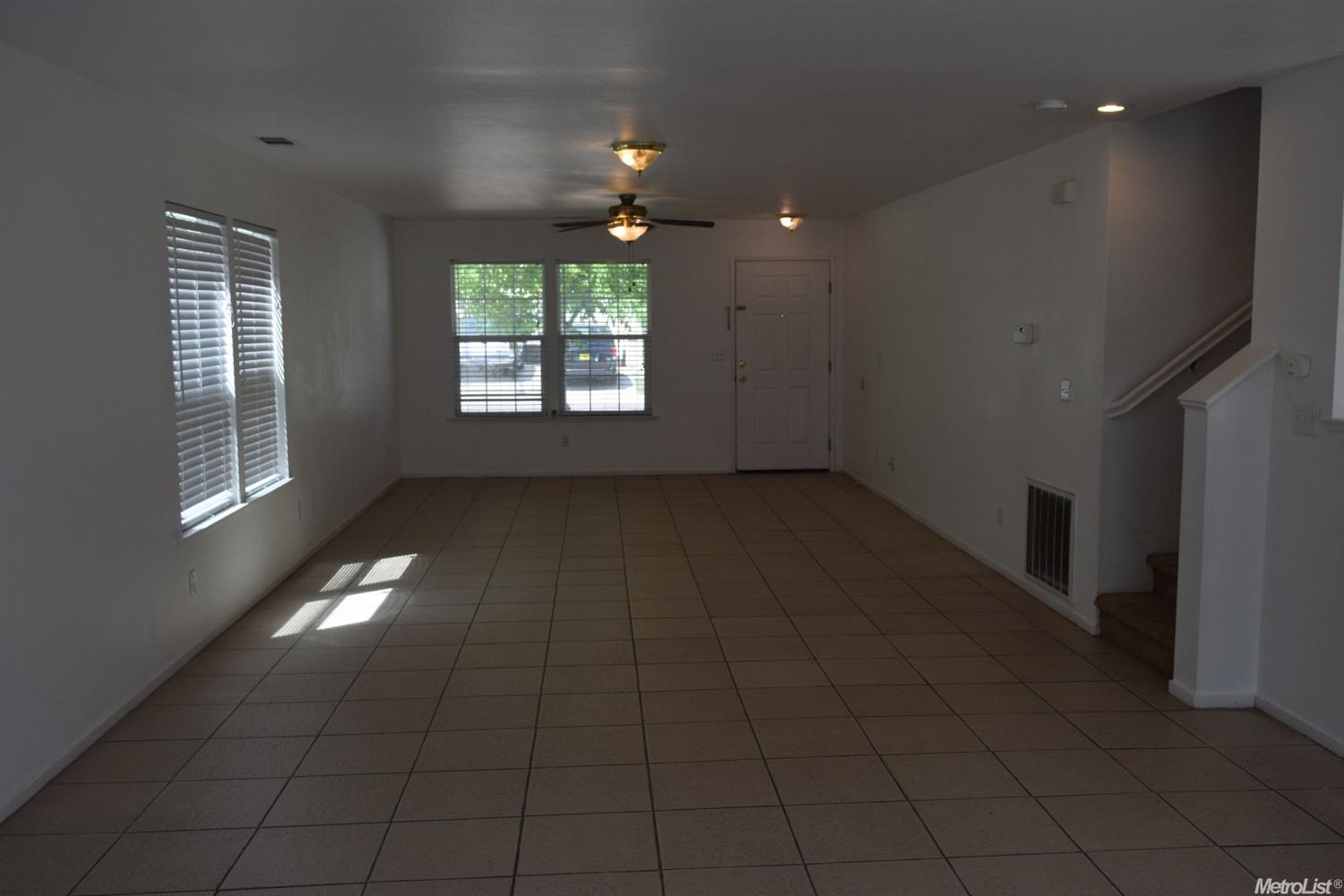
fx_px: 1232
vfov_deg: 40.0
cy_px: 448
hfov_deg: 57.2
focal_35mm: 33
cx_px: 672
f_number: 6.3
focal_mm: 22
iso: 400
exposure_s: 1/160
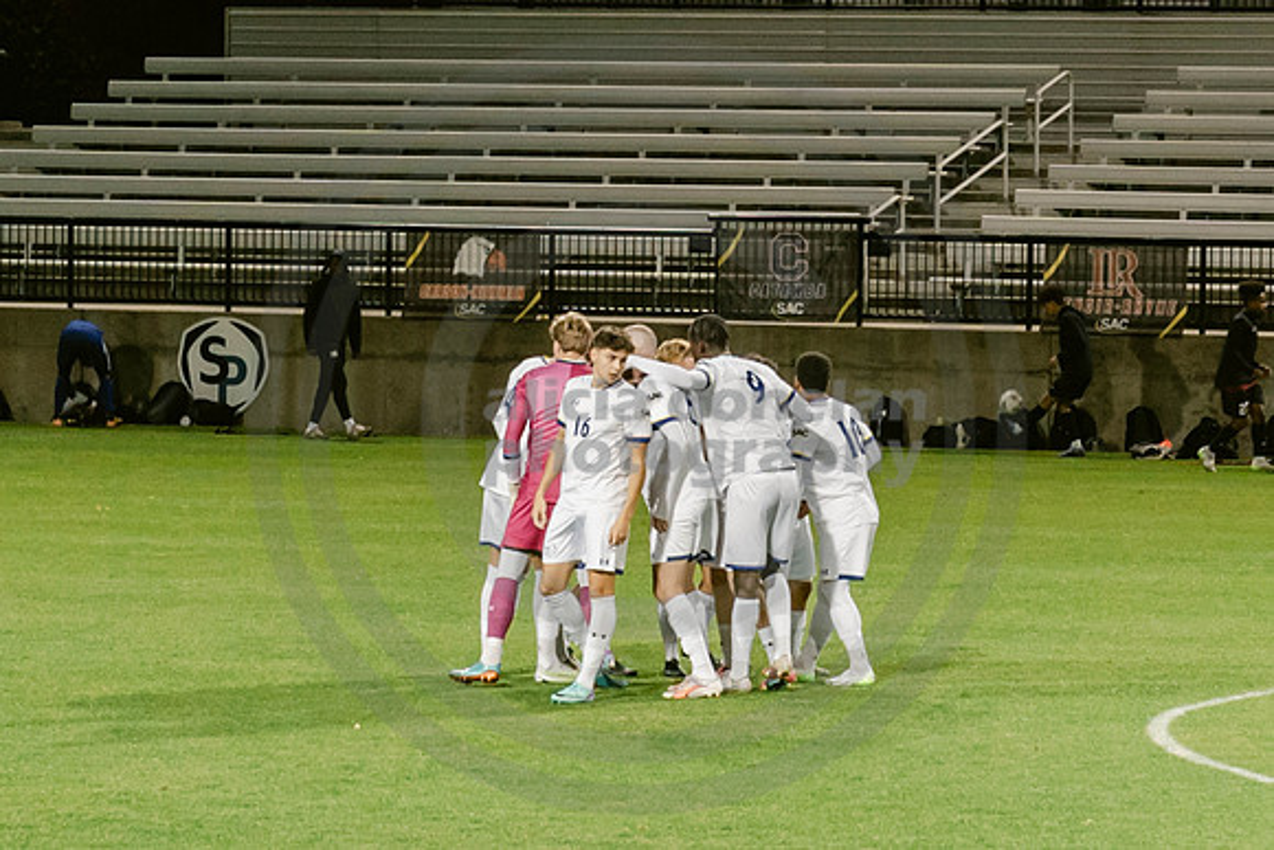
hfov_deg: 7.6
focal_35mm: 271
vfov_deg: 5.1
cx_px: 662
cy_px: 706
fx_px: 9599
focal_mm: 70
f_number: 4
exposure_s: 1/200
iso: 2000
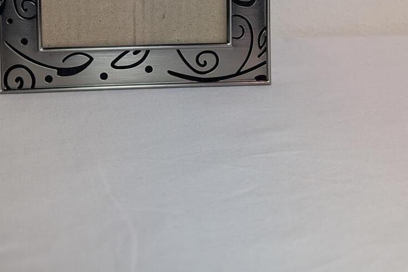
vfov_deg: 27.9
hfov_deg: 43.2
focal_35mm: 45
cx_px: 149
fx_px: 510
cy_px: -6
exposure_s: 1/633
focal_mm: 6.9
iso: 54
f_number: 1.68
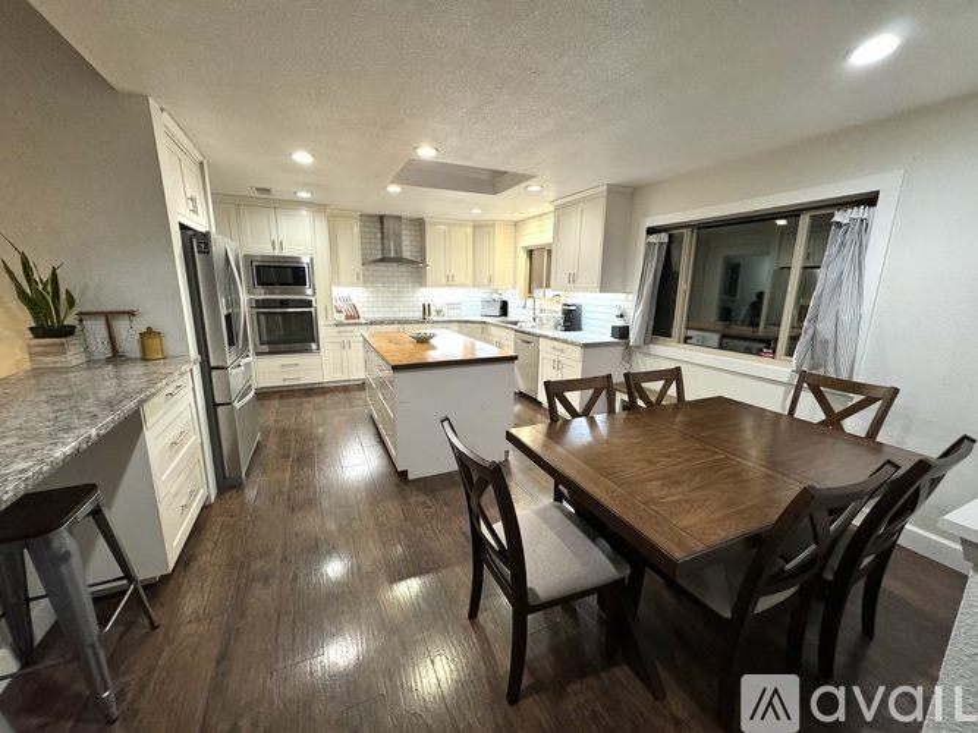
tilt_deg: -12.8
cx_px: 489
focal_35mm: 14
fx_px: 395
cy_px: 366
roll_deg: -0.6
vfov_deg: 85.7
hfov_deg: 102.1
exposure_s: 1/60
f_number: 2.2
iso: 250
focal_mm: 2.22
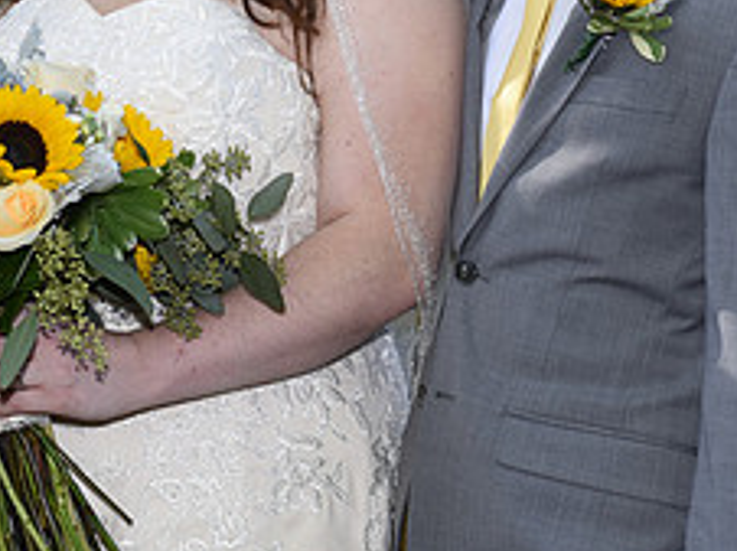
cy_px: -54
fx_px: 4466
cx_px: 365
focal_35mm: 210
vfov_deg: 7.0
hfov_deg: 9.4
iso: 200
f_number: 4
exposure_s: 1/200
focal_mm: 85
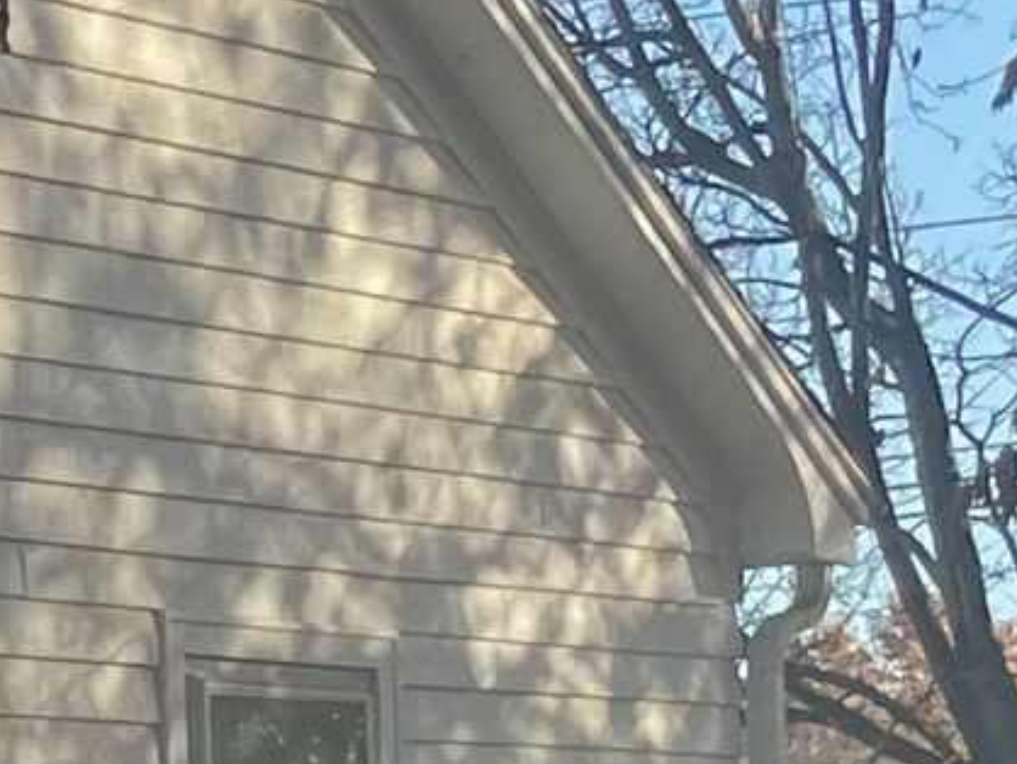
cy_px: 1655
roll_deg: +2.9
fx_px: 5615
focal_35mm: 191
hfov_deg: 8.9
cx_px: -1800
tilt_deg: -2.1
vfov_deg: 7.4
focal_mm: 4.2
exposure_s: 1/875
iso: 32
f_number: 1.6
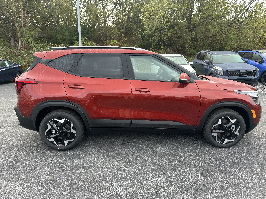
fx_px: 184
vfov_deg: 56.8
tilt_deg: -11.2
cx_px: 133
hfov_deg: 71.6
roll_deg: -0.5
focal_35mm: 24
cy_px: 100
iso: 80
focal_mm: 6.86
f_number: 1.78
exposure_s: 1/366
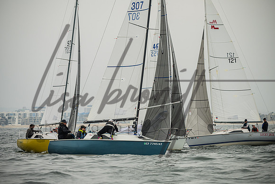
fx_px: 1635
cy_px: 92
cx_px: 132
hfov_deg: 9.6
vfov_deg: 6.4
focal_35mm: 214
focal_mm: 200
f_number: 5
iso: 220
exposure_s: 1/4000
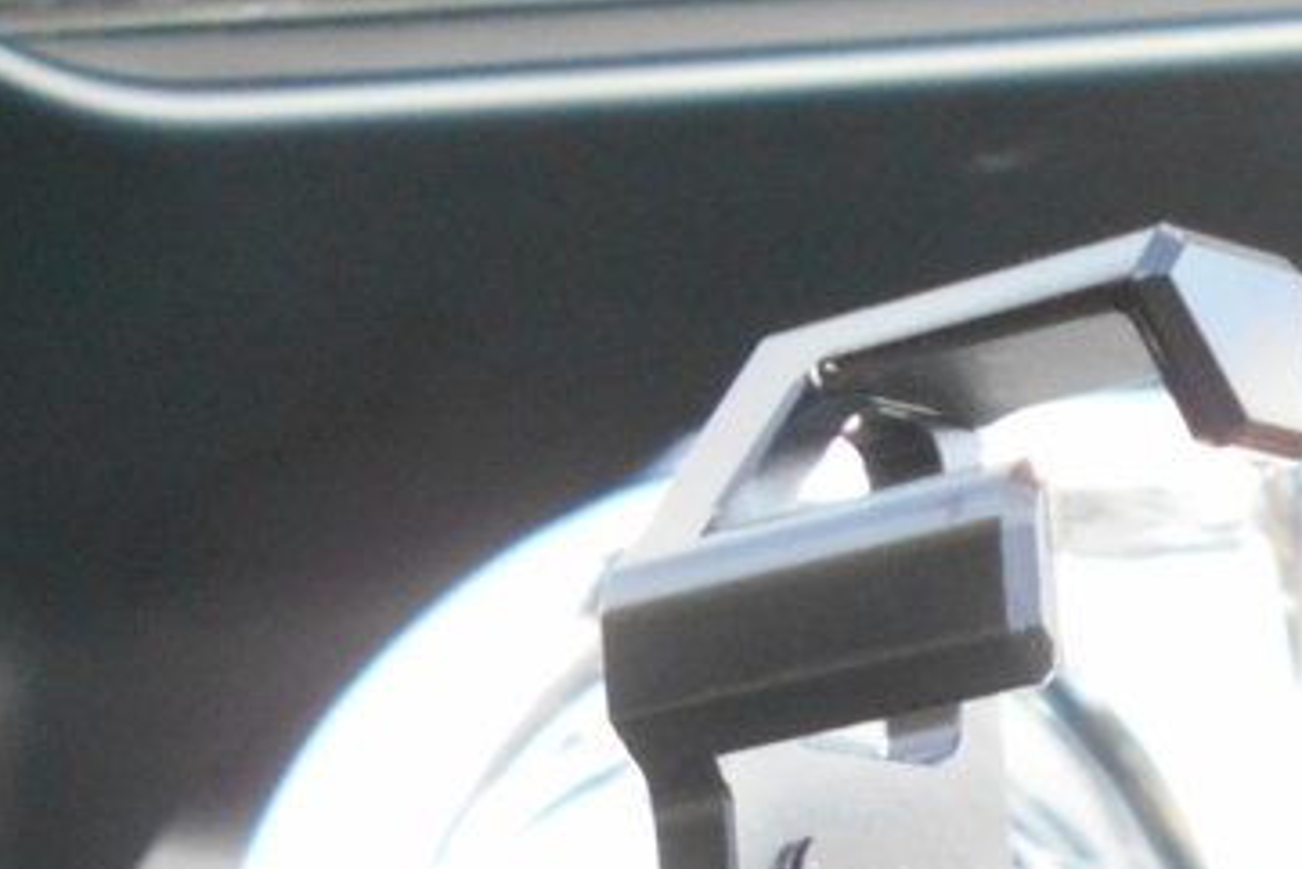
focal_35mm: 152
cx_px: 689
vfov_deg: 8.3
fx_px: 5499
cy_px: 2048
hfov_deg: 13.5
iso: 360
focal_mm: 7.7
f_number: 4.2
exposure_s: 1/250
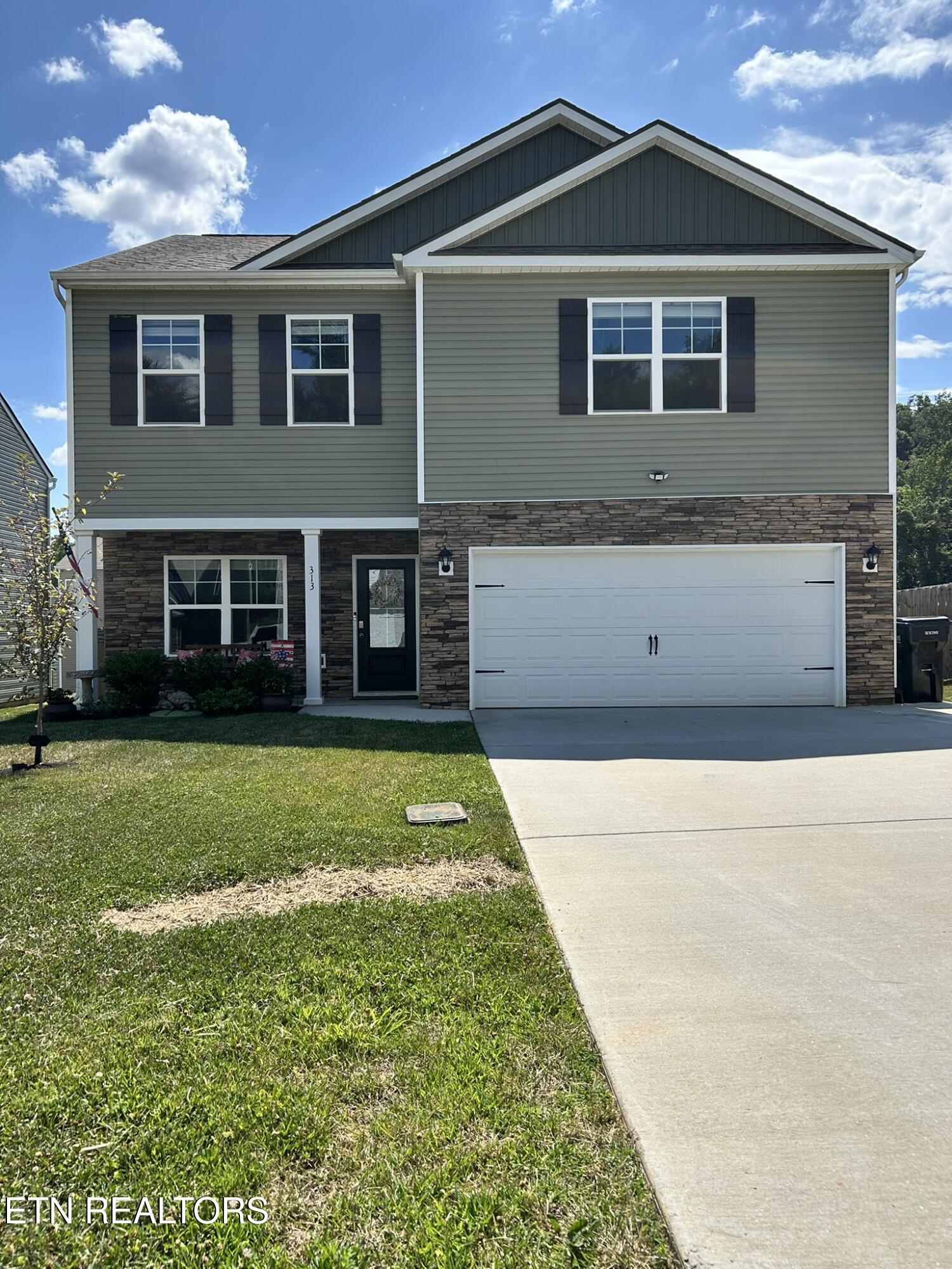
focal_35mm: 26
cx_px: 476
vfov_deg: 67.3
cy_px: 634
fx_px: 953
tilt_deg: -0.8
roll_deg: +0.2
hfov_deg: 53.1
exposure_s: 1/4115
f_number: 1.5
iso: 50
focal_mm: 5.7
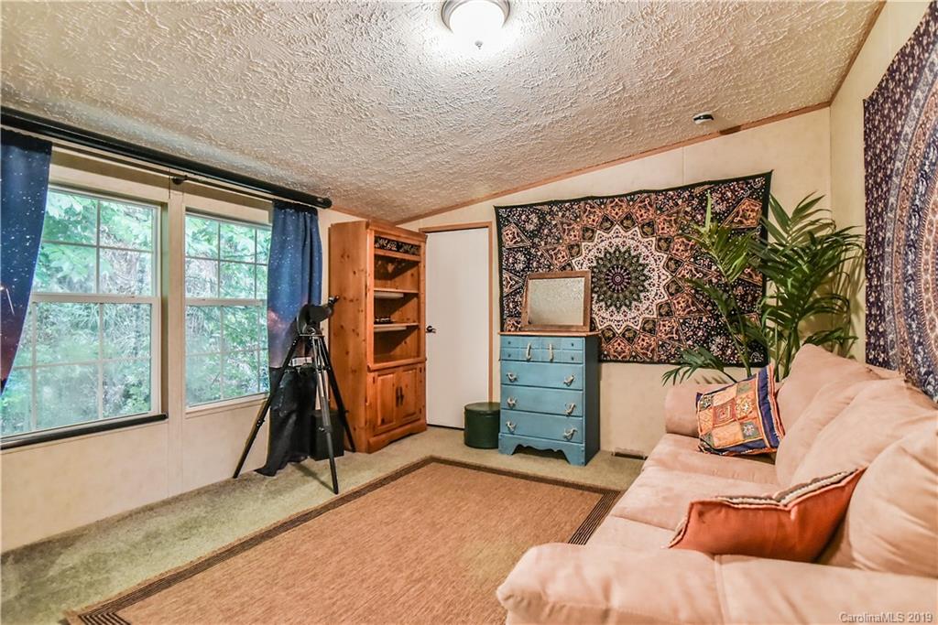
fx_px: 417
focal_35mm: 16
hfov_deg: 96.7
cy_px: 312
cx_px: 469
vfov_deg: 73.8
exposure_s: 1/80
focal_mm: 16
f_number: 4.5
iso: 4000
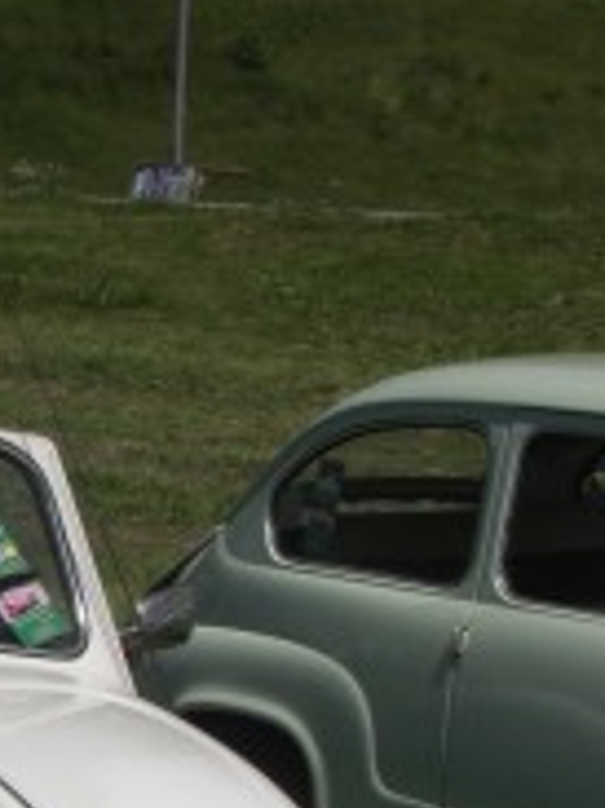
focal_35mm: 114
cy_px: 671
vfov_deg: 17.1
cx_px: -159
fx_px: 2660
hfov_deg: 12.6
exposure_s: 1/320
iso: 64
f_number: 9.2
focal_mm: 6.3
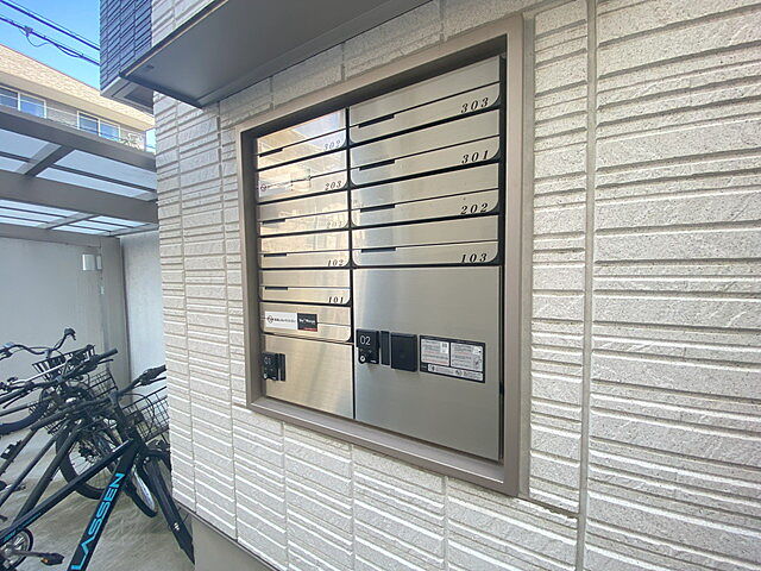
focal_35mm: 13
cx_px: 380
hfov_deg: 106.2
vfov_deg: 89.9
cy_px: 286
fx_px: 286
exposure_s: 1/122
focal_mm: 1.54
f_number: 2.4
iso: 64
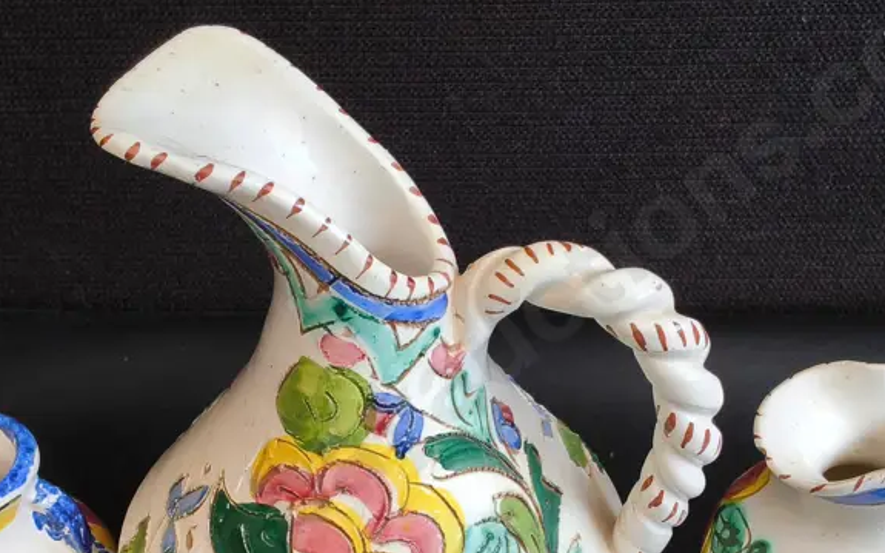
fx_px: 1230
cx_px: 409
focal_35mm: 51
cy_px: 417
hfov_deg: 39.6
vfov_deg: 25.0
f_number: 2
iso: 80
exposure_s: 1/100
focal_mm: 2.87
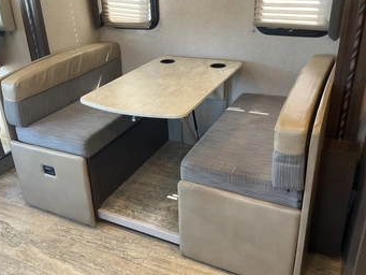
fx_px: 360
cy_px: 129
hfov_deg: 53.9
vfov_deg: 41.8
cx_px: 169
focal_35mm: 34
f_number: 1.8
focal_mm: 3
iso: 100
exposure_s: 1/60
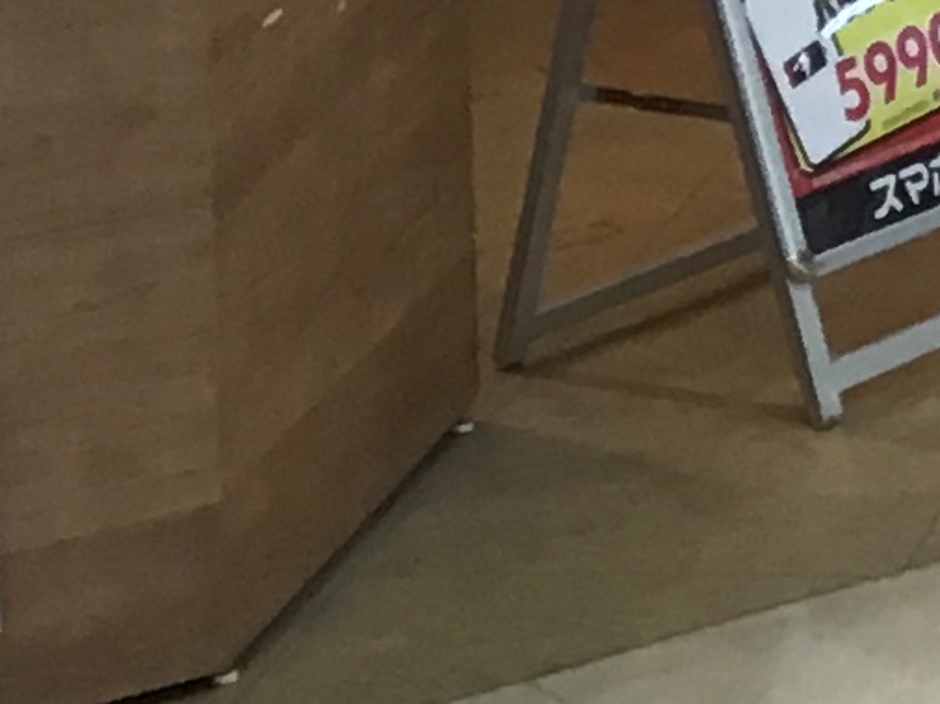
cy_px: -780
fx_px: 5428
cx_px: 1533
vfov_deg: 7.1
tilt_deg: -6.1
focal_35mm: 200
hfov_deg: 9.5
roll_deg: +2.3
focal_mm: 3.3
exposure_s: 1/30
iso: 32
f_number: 2.4
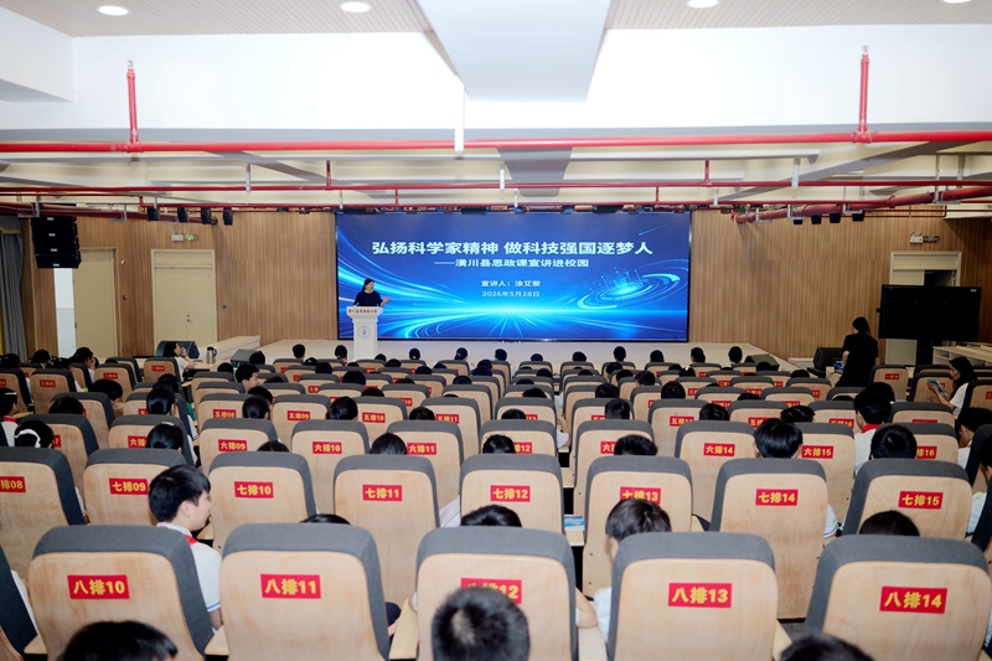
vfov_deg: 44.9
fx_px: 799
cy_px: 330
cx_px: 496
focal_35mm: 29
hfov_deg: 63.7
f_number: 2.8
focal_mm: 29
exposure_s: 1/60
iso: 125
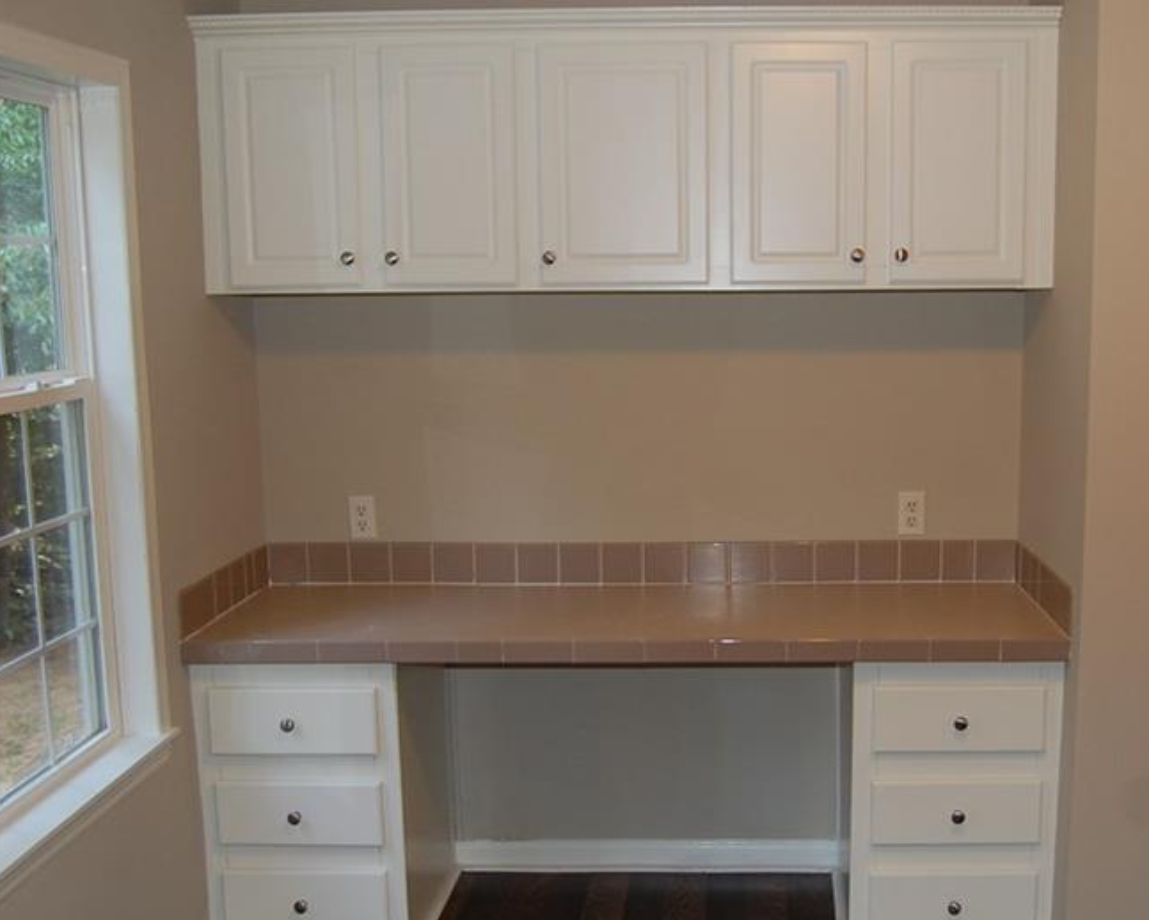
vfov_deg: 37.3
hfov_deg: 45.6
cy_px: 517
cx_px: 685
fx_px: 1361
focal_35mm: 40
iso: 400
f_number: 3.5
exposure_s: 1/60
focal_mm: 18
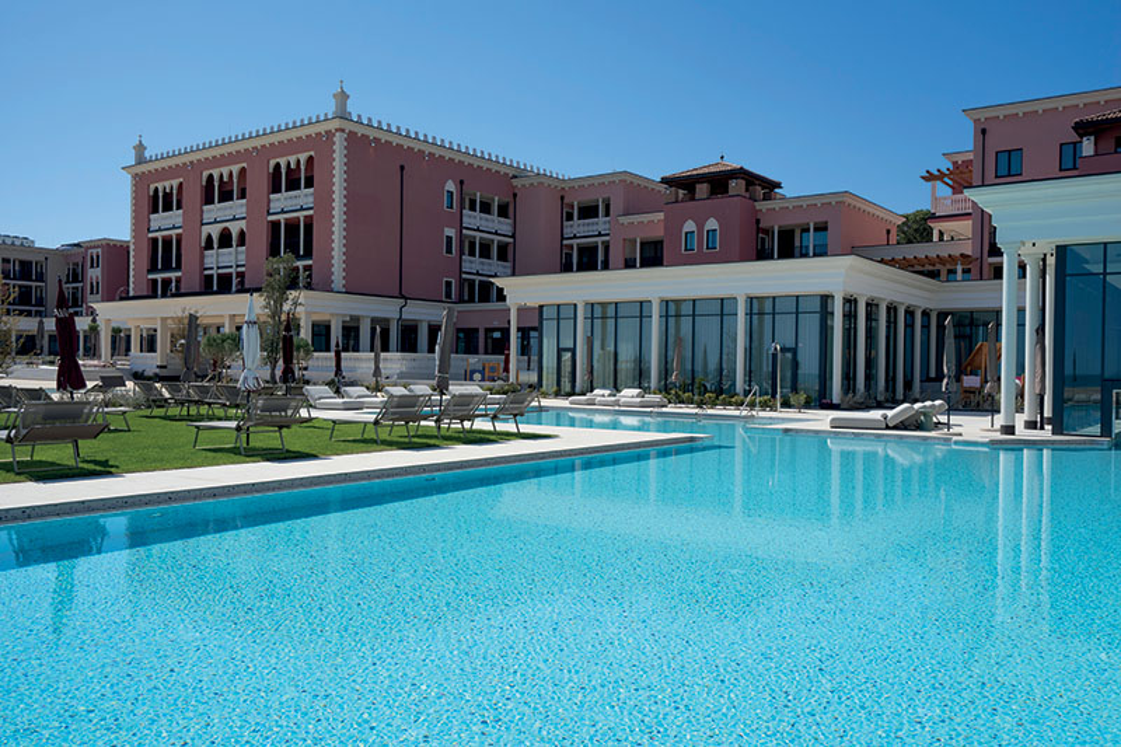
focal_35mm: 29
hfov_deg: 63.7
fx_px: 903
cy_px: 374
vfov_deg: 44.9
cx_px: 560
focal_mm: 29
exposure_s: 1/320
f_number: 10
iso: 100
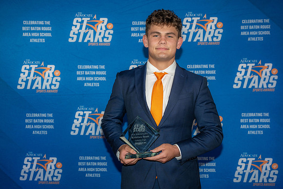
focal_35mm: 60
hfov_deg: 33.4
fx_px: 472
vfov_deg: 22.6
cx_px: 142
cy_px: 94
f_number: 5.6
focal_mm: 60
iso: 320
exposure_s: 1/100
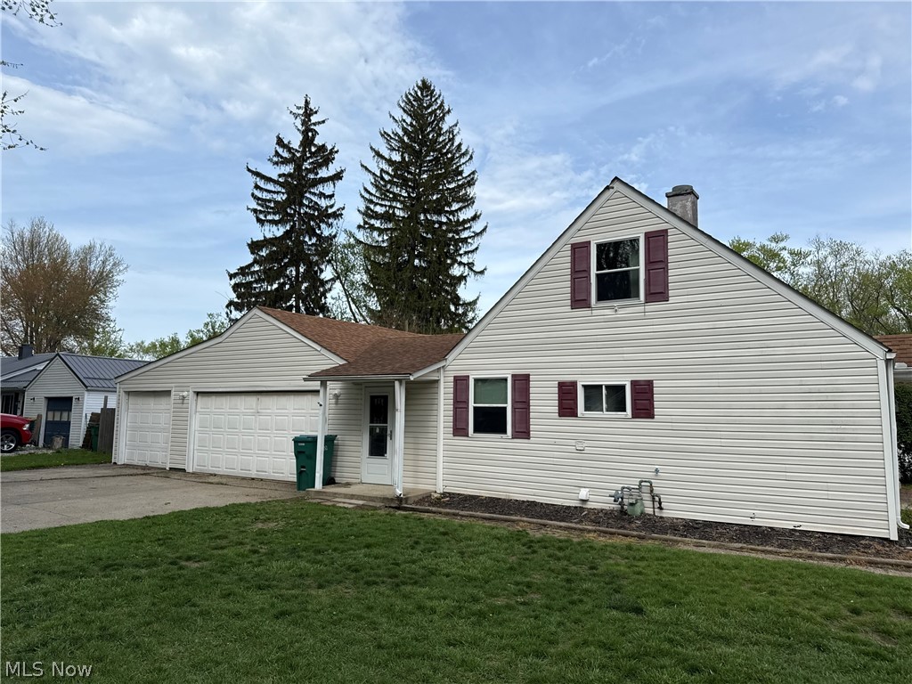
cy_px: 342
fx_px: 632
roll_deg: -0.6
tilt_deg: +6.5
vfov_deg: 56.8
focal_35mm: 24
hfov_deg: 71.6
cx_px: 456
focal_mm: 6.76
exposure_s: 1/4405
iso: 80
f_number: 1.78
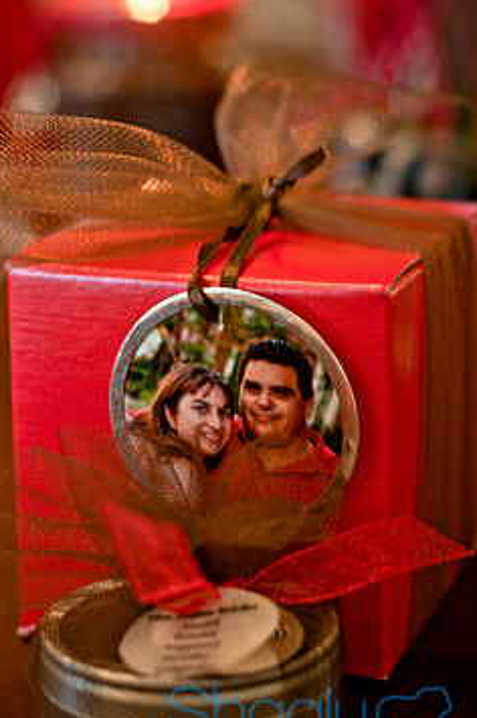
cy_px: 358
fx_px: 1892
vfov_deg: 21.5
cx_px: 185
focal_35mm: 95
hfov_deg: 14.4
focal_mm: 50
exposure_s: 1/6
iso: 200
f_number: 2.8
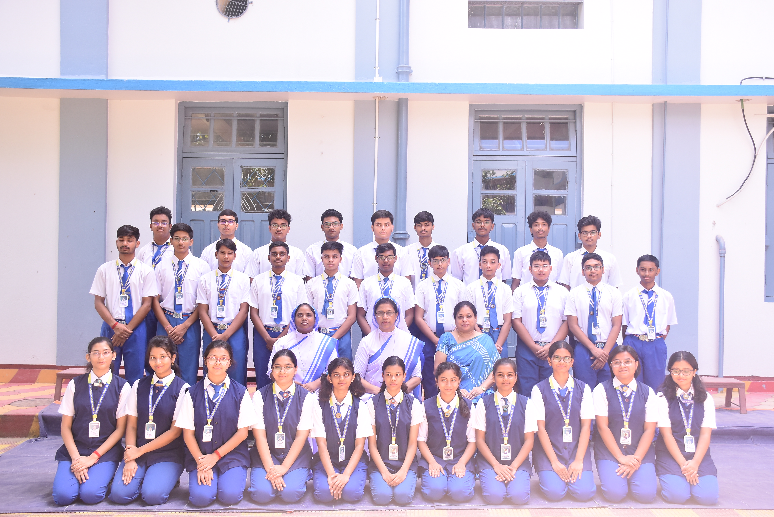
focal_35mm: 36
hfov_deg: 53.1
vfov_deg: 36.9
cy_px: 258
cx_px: 387
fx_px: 774
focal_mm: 24
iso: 400
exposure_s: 1/160
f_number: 5
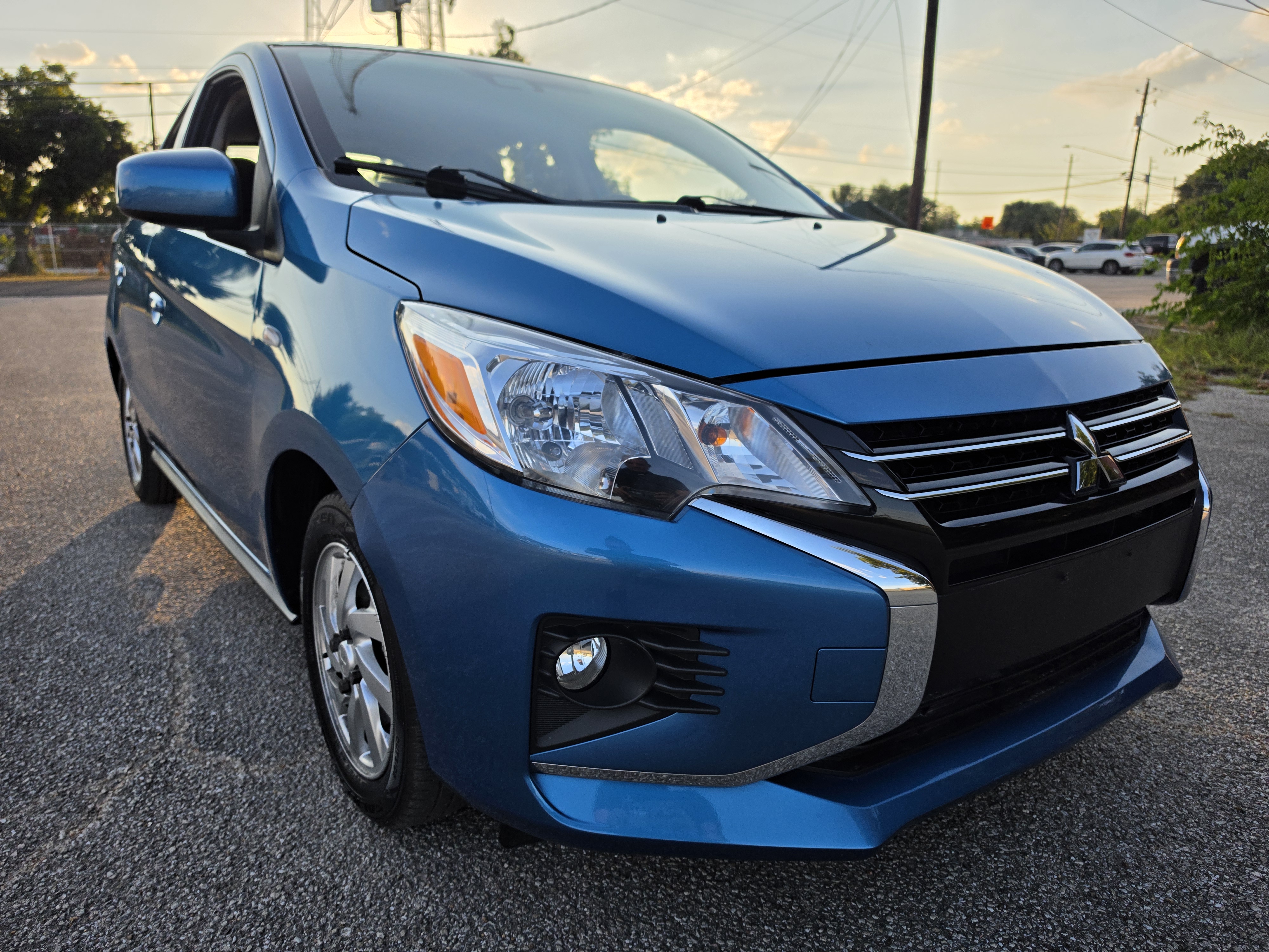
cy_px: 476
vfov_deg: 58.9
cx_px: 634
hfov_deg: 73.9
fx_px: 843
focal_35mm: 23
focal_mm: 6.5
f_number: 1.4
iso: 64
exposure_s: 1/5775
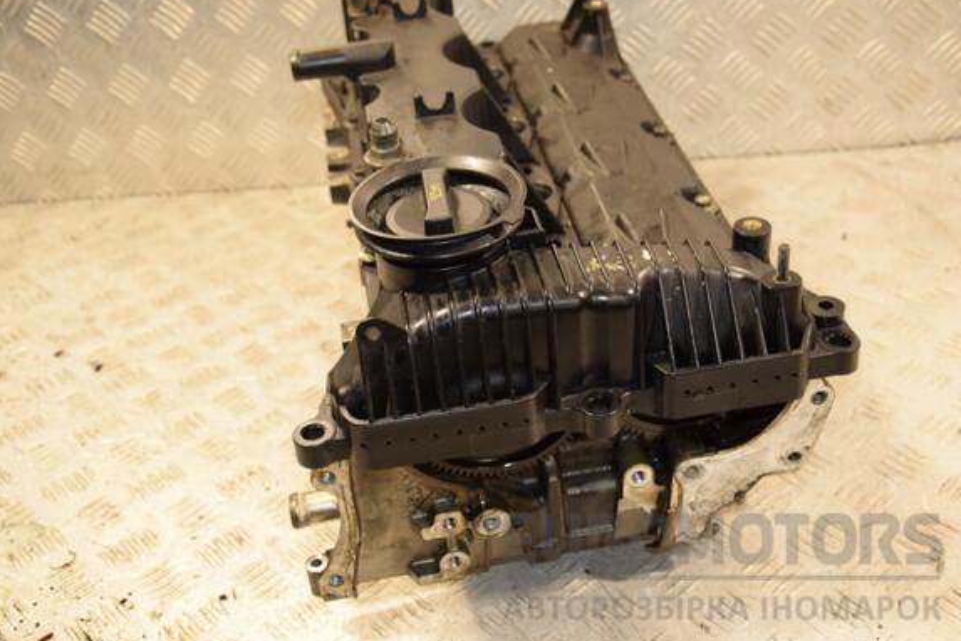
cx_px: 471
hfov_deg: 44.5
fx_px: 1174
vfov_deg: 30.5
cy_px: 315
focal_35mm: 44
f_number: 5
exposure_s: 1/125
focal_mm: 28
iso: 800
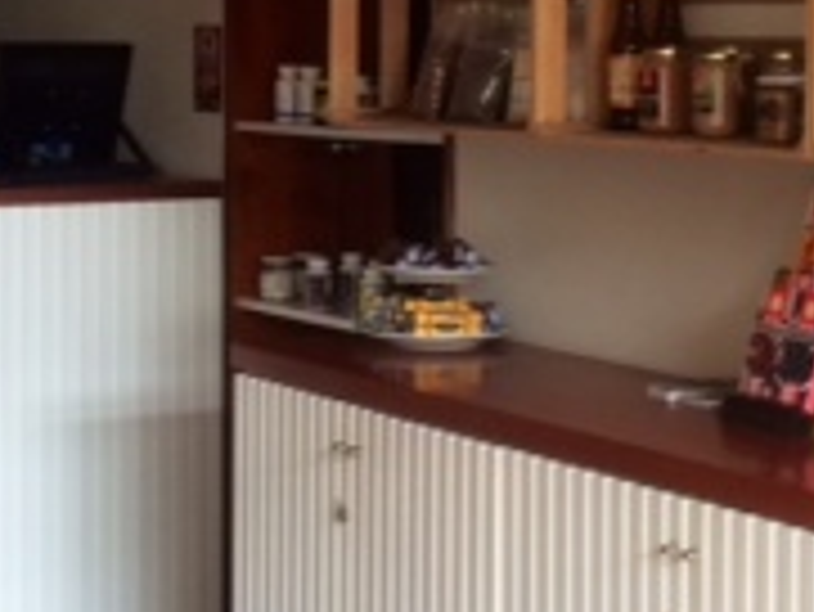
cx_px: 369
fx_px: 2494
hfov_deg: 18.5
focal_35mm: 106
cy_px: 50
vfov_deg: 13.8
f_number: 2.2
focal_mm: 4.12
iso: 80
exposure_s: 1/30
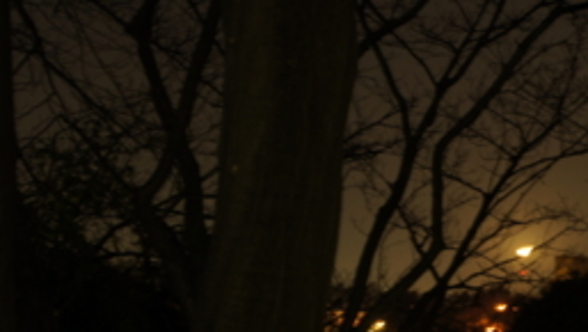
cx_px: 677
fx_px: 1373
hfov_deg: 22.5
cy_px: 274
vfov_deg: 13.7
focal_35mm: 88
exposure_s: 25
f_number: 8
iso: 200
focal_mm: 24
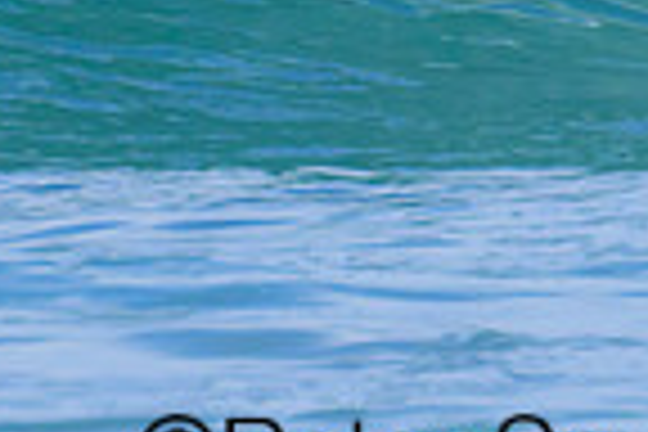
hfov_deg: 0.5
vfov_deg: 0.3
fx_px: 79230
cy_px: -429
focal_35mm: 4402
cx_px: 757
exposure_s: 1/2000
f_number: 11
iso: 900
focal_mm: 800
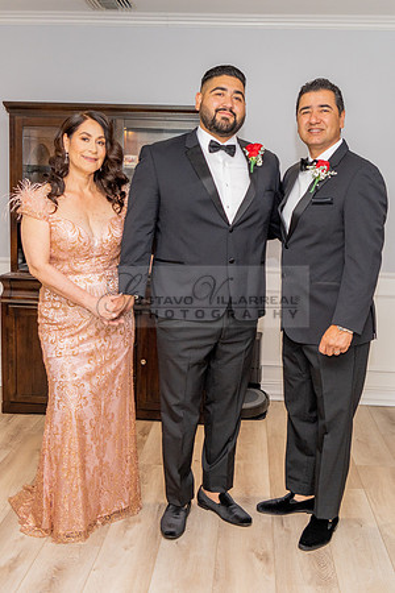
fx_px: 693
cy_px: 308
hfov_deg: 31.8
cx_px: 203
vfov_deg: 46.3
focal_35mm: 42
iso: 640
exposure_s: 1/160
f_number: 4
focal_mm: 24
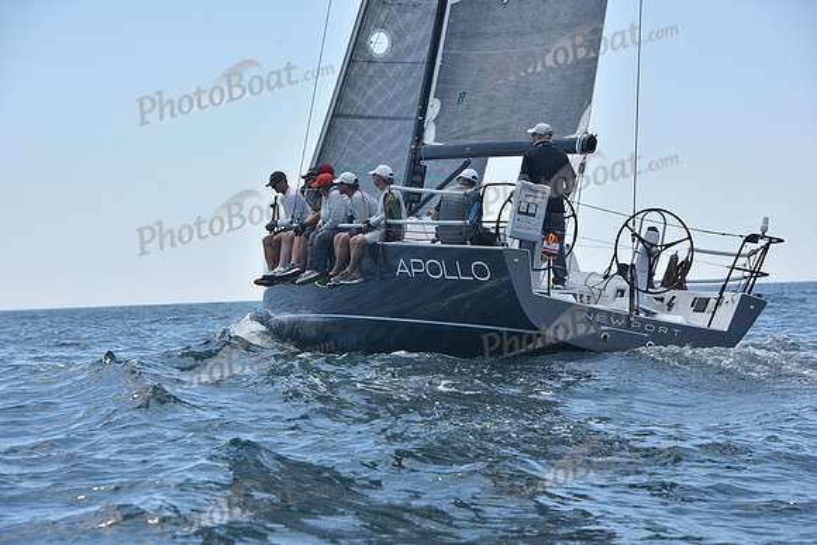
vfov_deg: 11.0
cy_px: 272
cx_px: 408
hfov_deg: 16.4
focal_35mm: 125
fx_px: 2837
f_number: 8
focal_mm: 125
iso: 250
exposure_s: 1/800
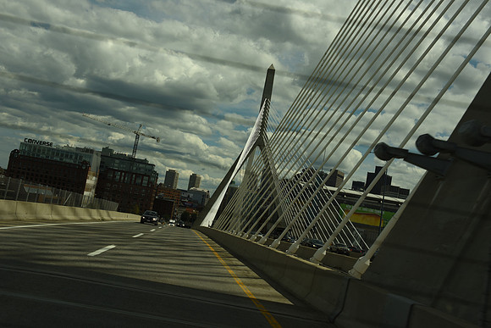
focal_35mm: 38
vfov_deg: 35.1
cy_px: 164
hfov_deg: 50.7
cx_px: 246
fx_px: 518
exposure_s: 1/400
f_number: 10
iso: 500
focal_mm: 38
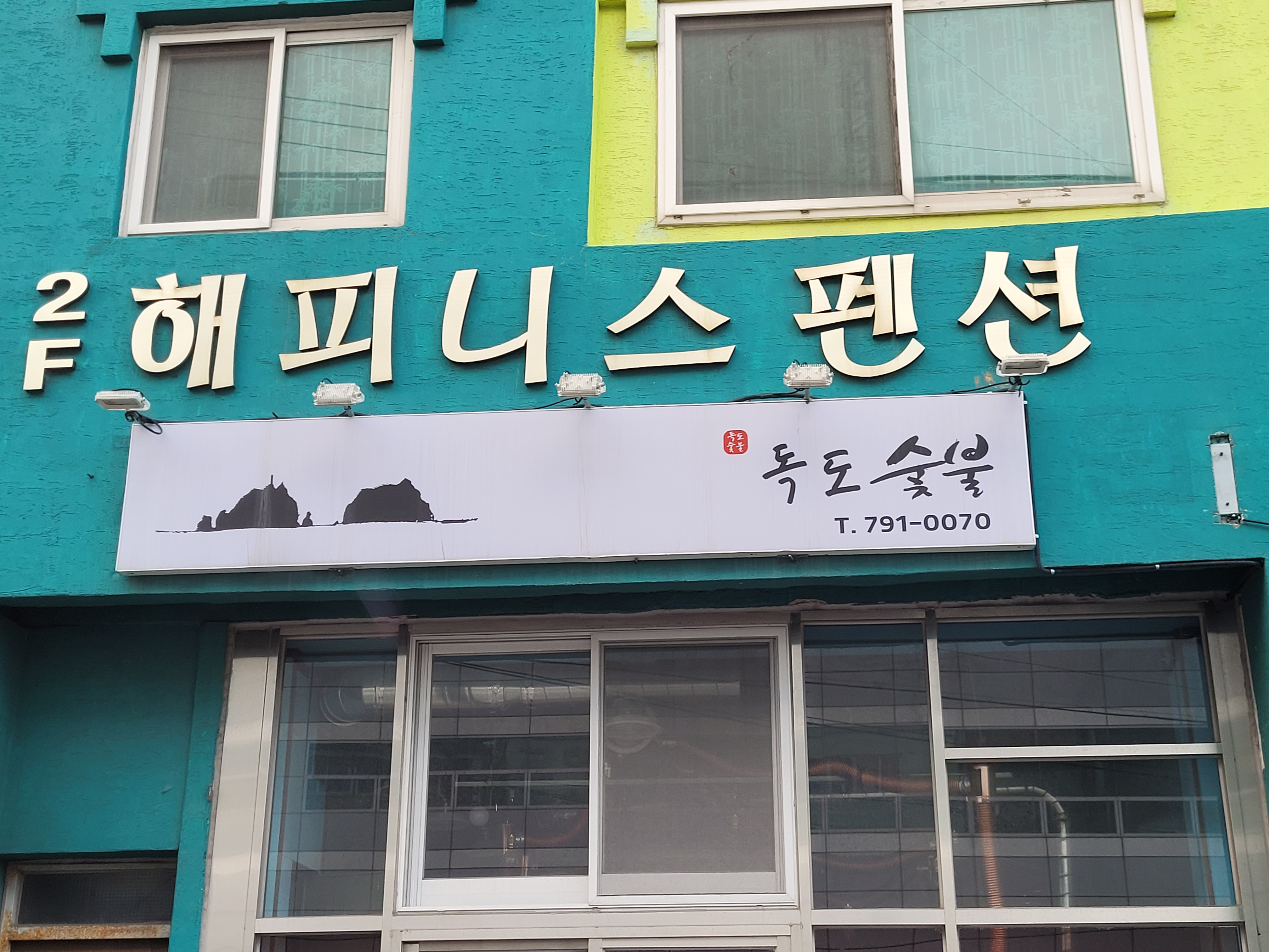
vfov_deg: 53.1
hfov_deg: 67.3
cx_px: 634
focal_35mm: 26
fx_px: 953
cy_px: 476
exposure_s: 1/187
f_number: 1.8
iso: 40
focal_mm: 5.4
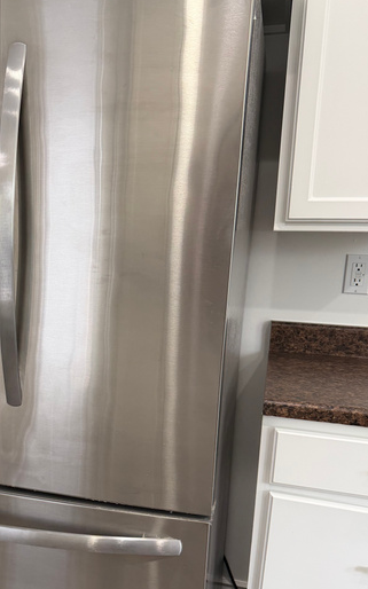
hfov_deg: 32.1
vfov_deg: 51.2
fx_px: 610
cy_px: 359
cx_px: 46
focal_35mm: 38
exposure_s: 1/120
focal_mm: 6.76
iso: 200
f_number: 1.78
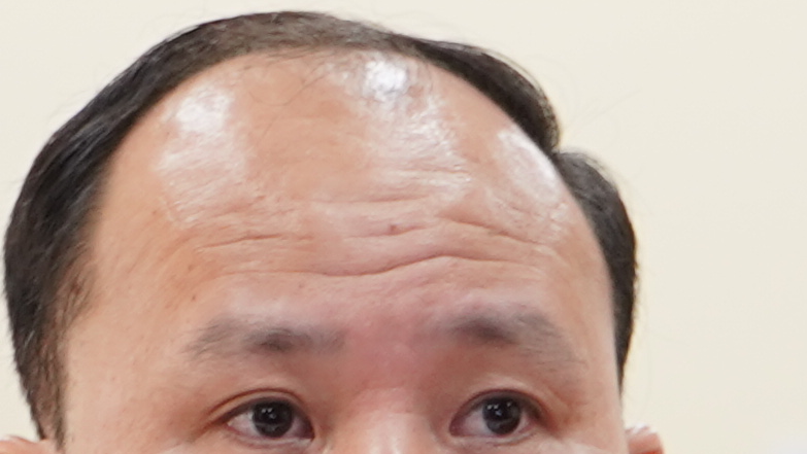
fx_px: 8112
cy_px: 658
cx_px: 330
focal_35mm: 379
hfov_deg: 5.7
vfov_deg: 3.2
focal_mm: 48
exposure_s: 1/20
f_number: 4
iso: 400
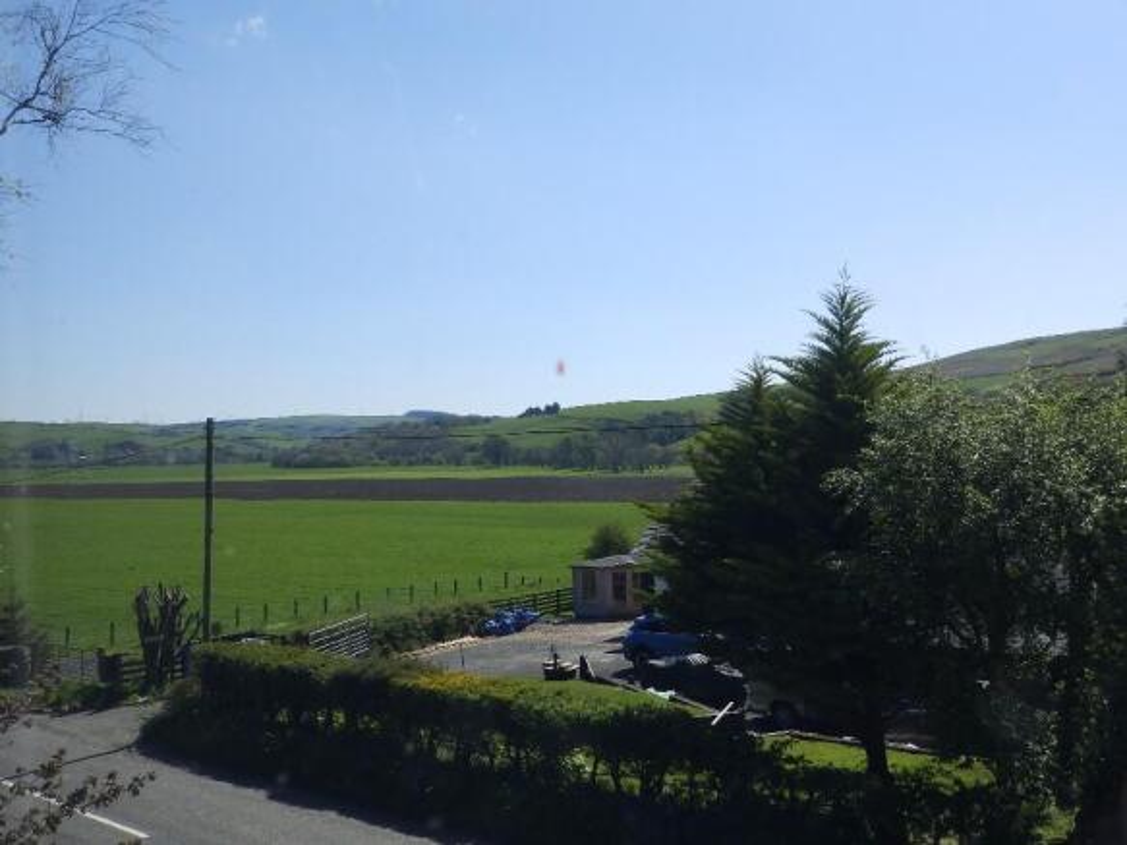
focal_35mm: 32
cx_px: 564
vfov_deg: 44.1
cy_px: 422
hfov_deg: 56.8
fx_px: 1042
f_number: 4.5
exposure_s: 1/400
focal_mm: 5.7
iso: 80
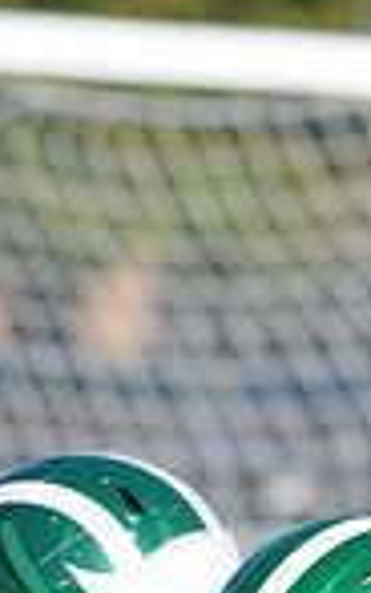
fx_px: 29253
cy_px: 1109
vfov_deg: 1.2
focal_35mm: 1810
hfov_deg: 0.7
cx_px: 627
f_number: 8
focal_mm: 300
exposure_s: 1/500
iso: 200
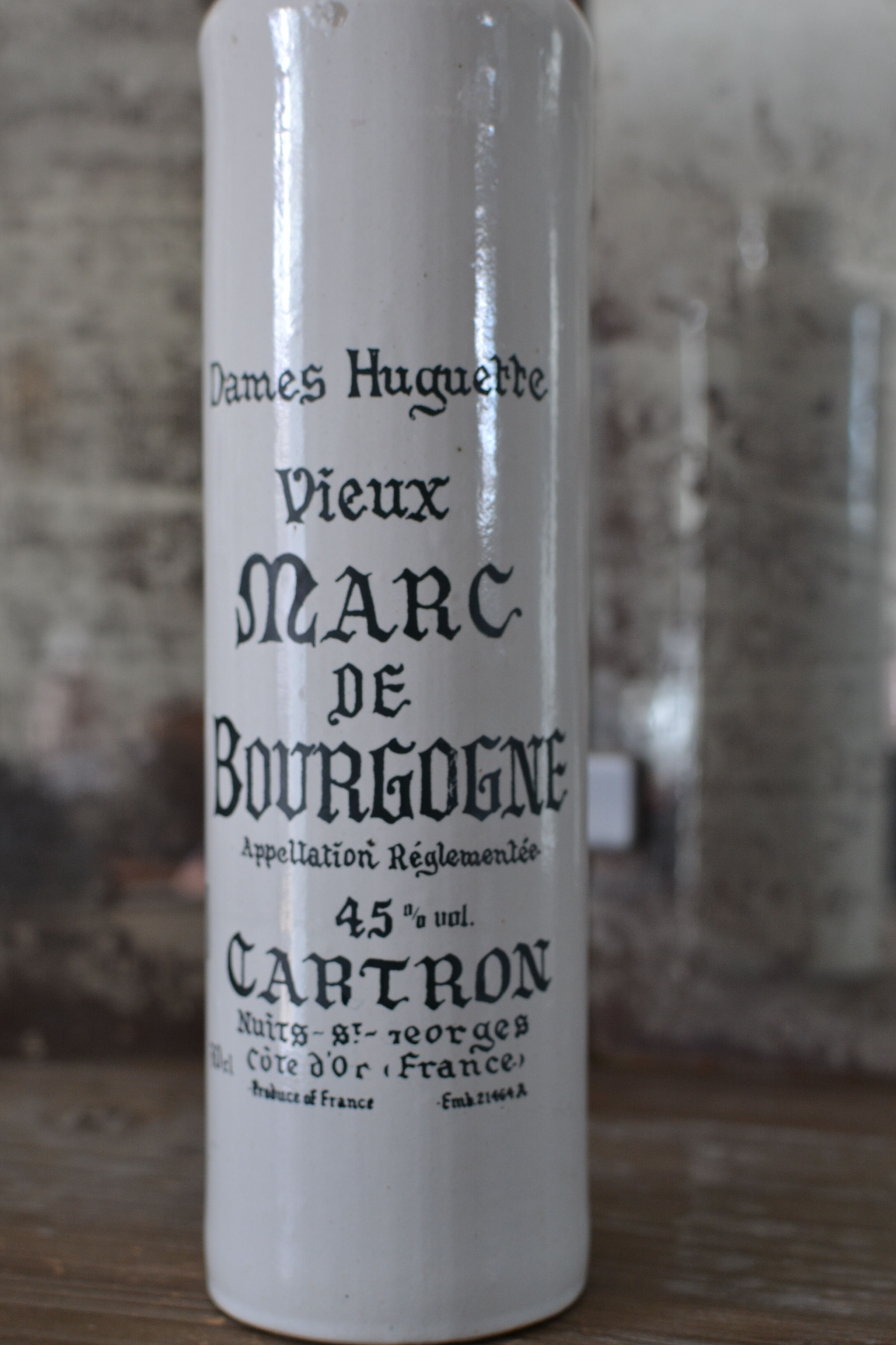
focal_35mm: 52
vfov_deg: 37.9
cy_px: 672
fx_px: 1960
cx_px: 448
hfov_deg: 25.8
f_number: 4
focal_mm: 35
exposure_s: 1/60
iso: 400
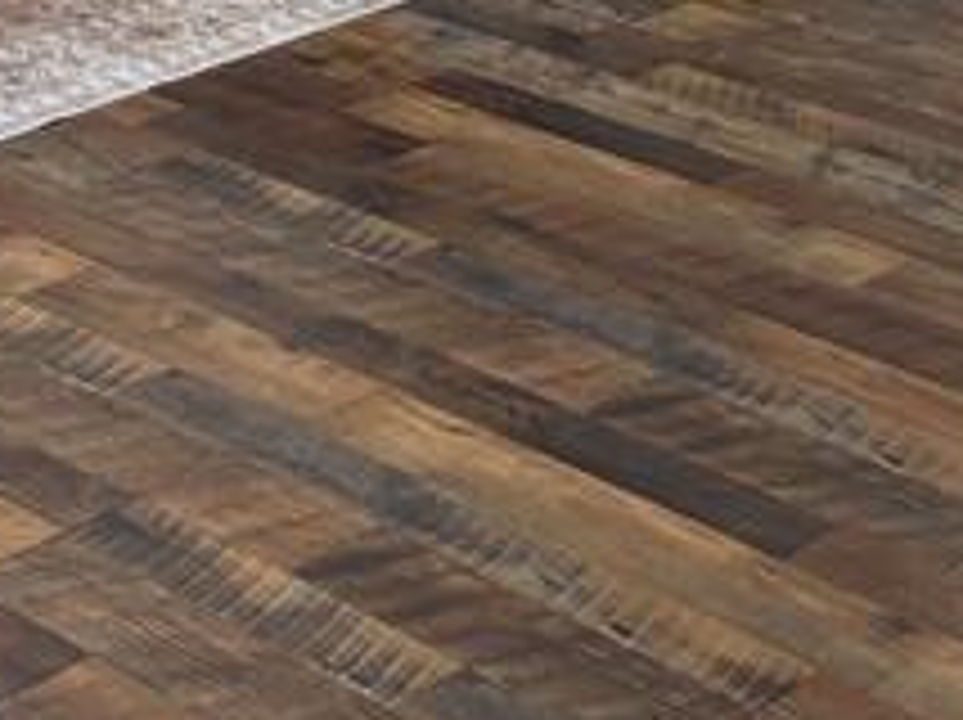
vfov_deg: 12.4
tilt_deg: -14.4
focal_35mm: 115
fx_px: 3196
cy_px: -248
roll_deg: +0.9
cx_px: 508
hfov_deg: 17.1
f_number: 1.78
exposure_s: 1/191
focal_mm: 6.76
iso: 200
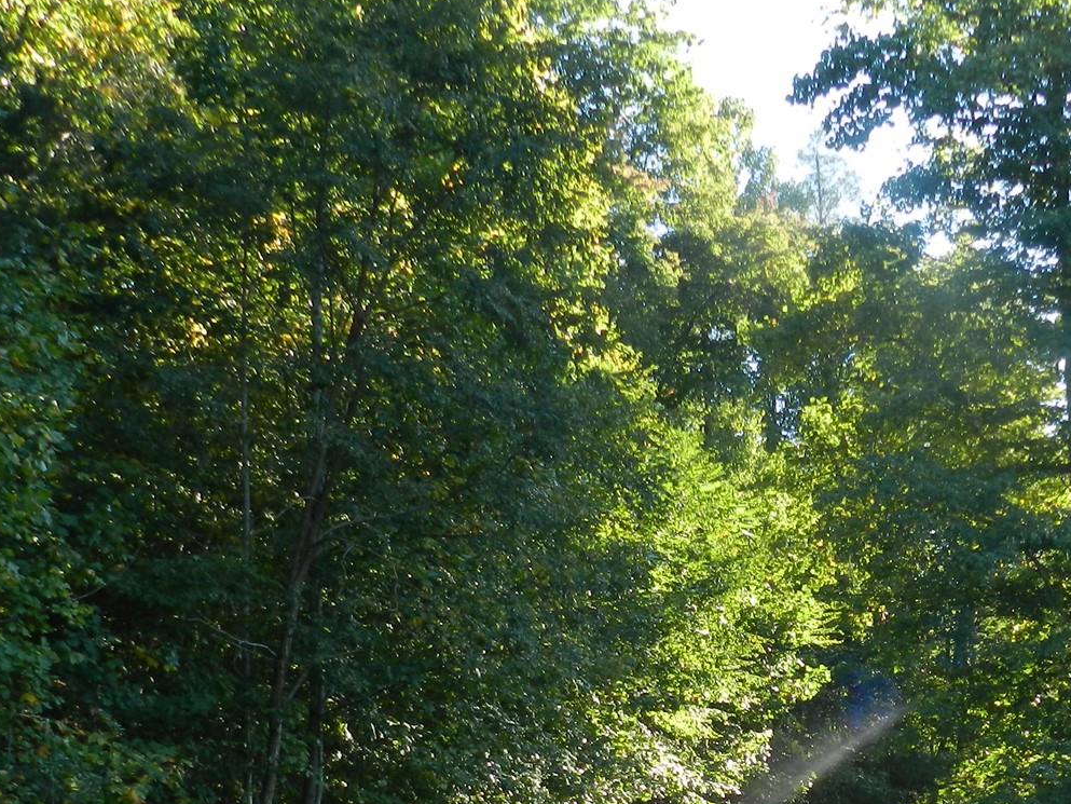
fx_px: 2042
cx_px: 744
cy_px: 814
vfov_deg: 21.4
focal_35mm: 66
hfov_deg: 29.1
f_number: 3.7
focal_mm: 5.6
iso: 160
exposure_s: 1/125
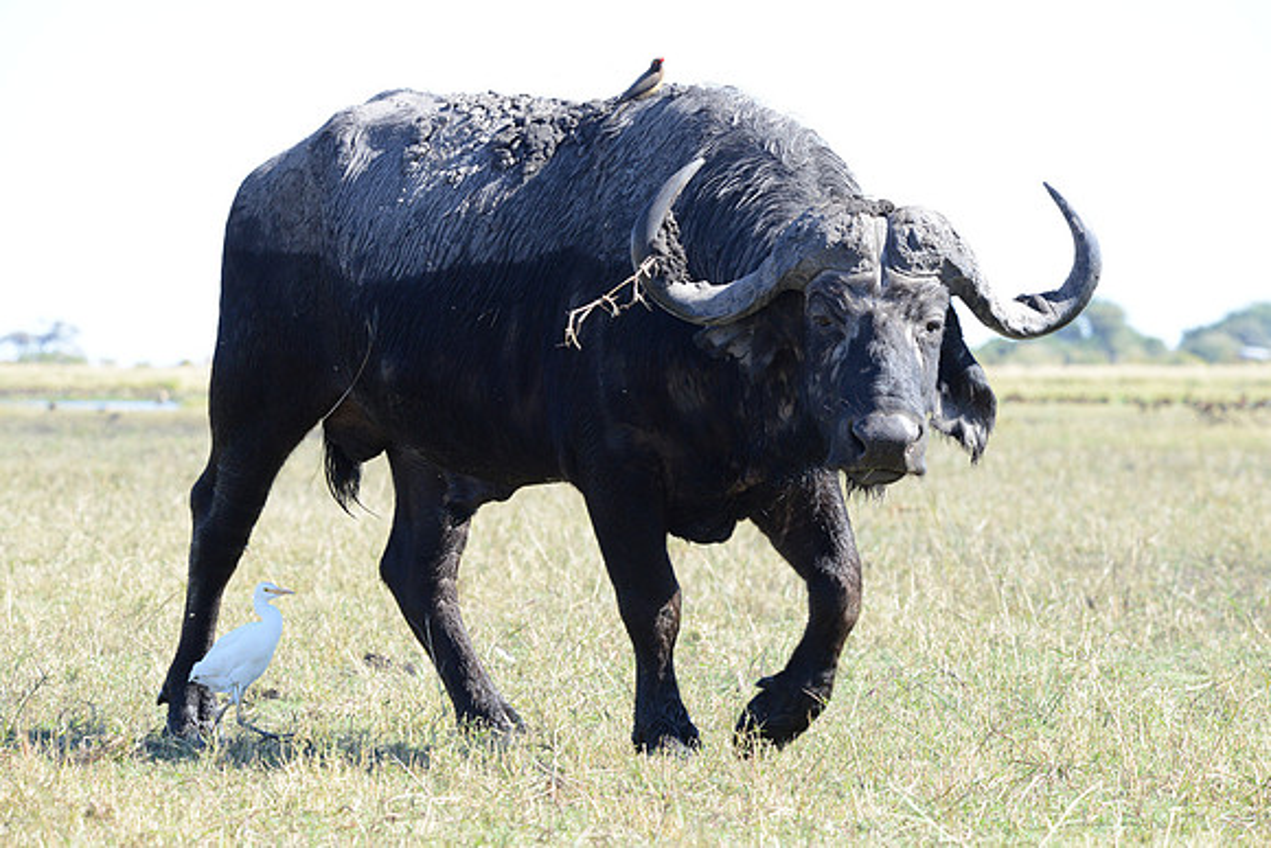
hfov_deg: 8.6
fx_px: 8475
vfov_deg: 5.7
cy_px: 424
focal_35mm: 240
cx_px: 636
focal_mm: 240
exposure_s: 1/500
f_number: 11
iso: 1600
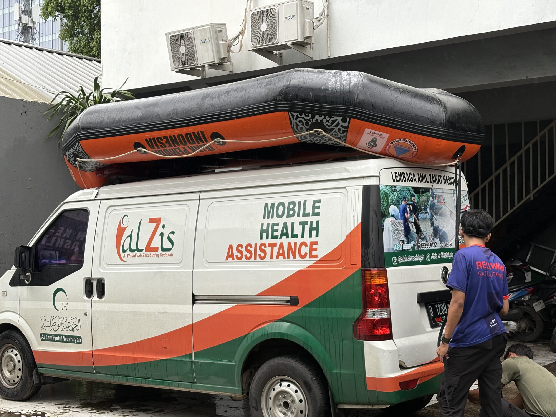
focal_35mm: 52
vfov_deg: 28.0
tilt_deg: +2.0
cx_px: 278
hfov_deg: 36.8
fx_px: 835
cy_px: 208
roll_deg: +1.4
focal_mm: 5.96
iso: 25
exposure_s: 1/127
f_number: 1.6
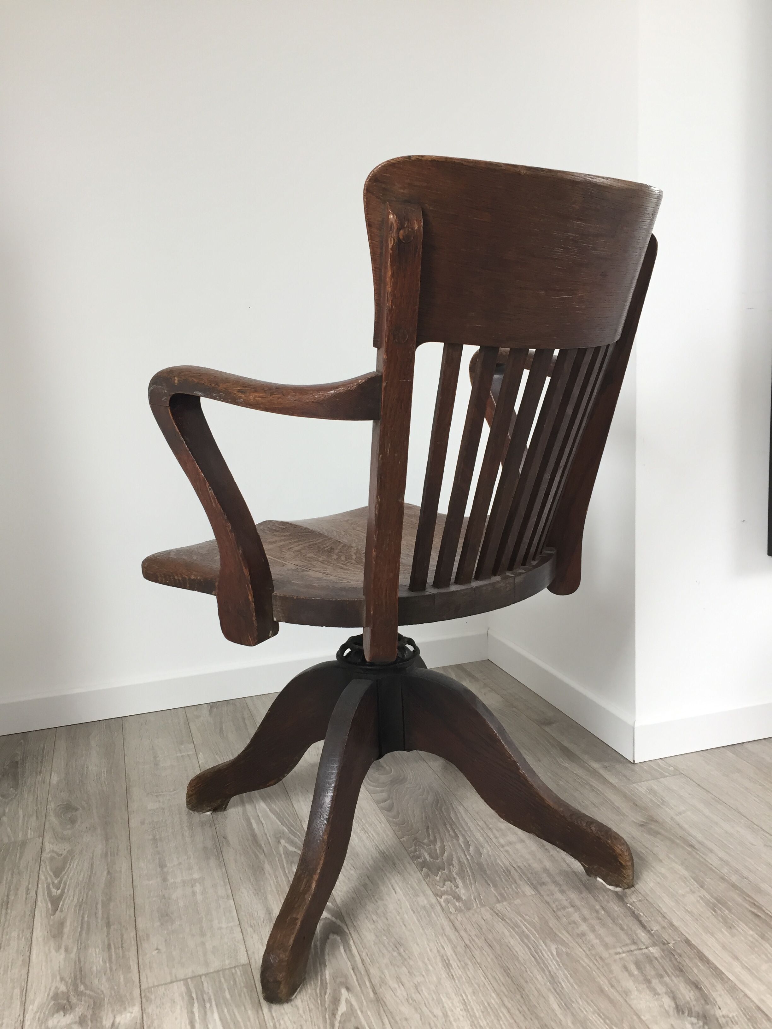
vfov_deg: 61.7
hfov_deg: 48.2
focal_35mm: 29
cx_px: 386
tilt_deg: -8.7
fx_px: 862
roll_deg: +2.6
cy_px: 514
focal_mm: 4.15
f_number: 2.2
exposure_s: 1/33
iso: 40
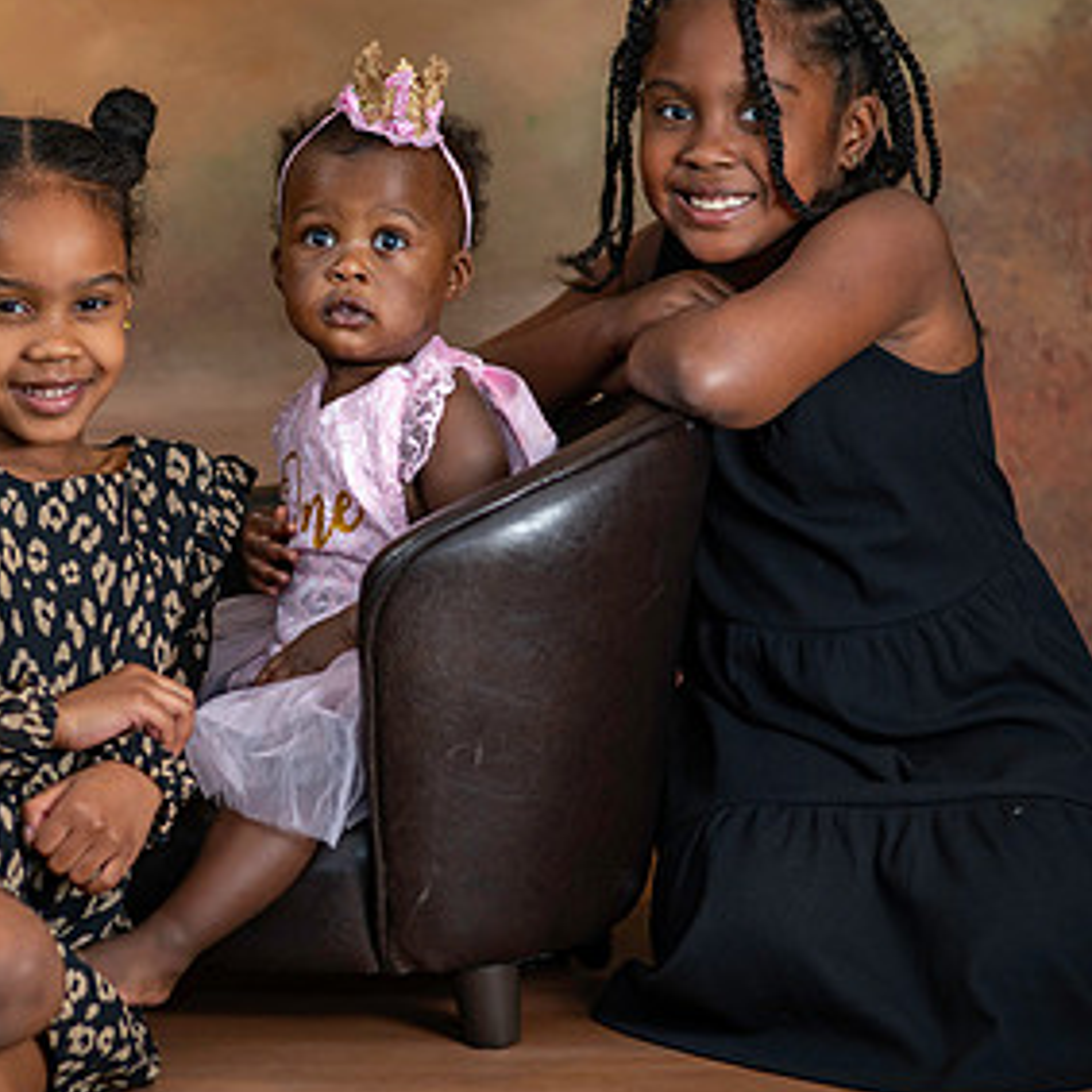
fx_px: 3533
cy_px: 501
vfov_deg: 17.6
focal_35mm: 99
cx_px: 232
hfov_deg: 17.4
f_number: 2.5
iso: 250
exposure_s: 1/200
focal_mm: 50
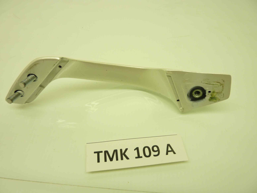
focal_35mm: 25
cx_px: 128
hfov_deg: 69.4
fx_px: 186
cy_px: 96
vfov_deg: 54.9
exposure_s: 1/40
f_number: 3.3
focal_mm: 4.1
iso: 80
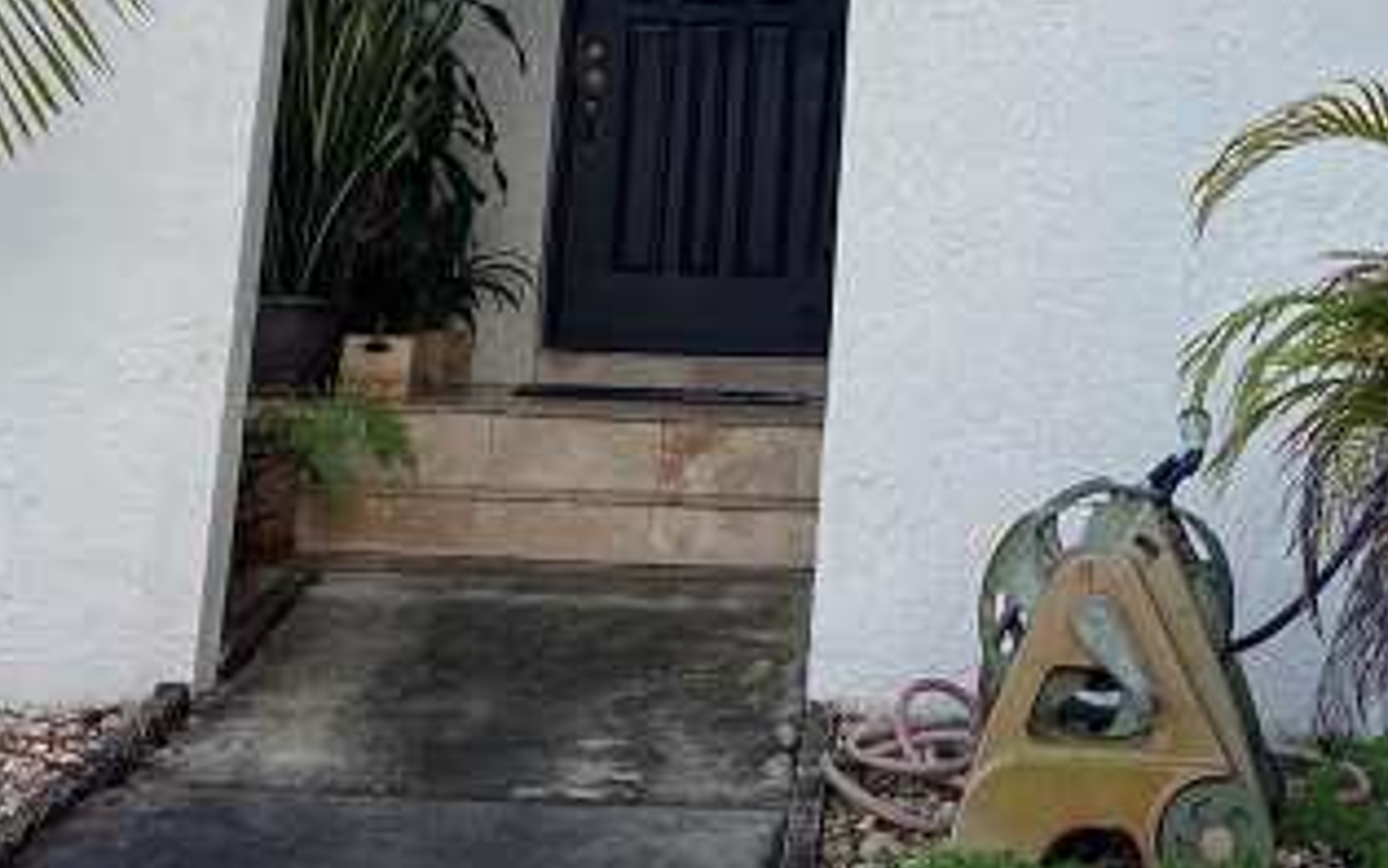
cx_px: 965
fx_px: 2648
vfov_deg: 17.0
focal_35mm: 70
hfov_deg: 29.1
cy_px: -410
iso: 32
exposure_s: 1/331
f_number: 1.8
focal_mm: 4.25
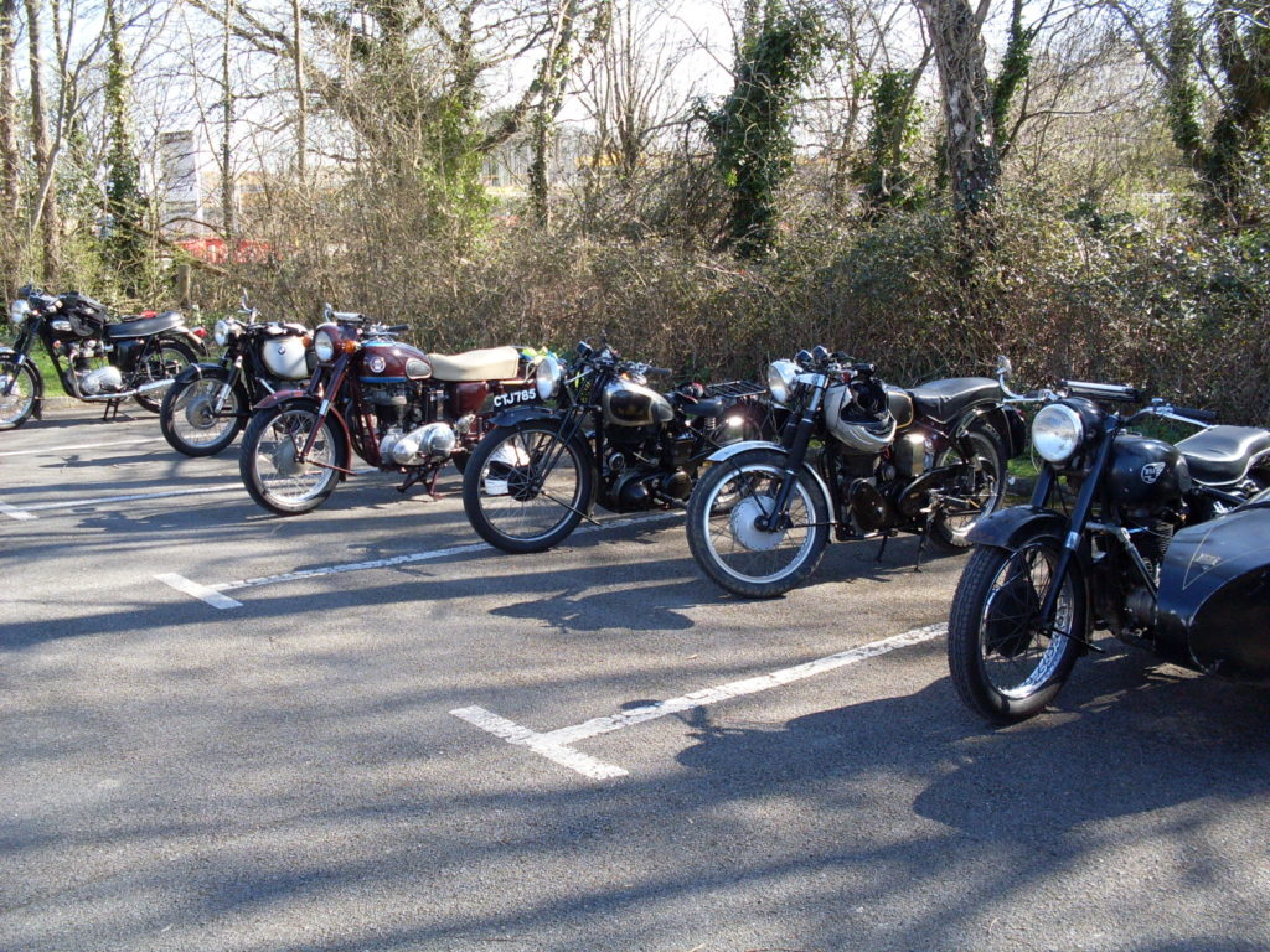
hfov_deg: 49.0
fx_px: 1394
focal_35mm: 38
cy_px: 476
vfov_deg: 37.7
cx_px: 635
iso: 80
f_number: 2.8
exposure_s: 1/250
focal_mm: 6.3
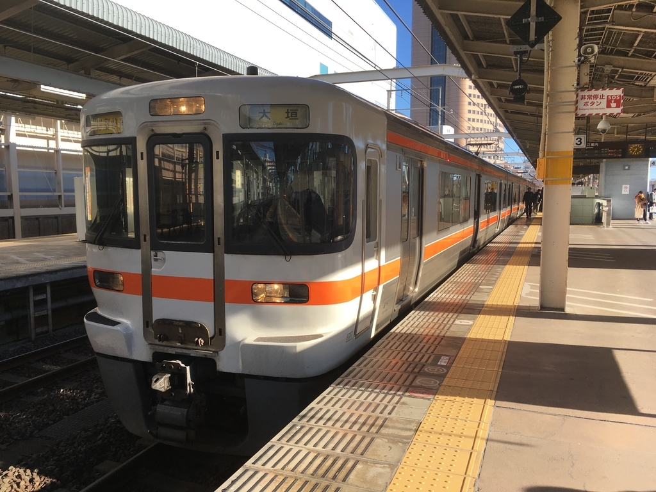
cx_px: 328
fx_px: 550
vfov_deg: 48.2
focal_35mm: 29
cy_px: 246
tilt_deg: -7.9
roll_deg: +0.9
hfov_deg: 61.7
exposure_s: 1/827
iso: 25
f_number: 2.2
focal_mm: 4.15
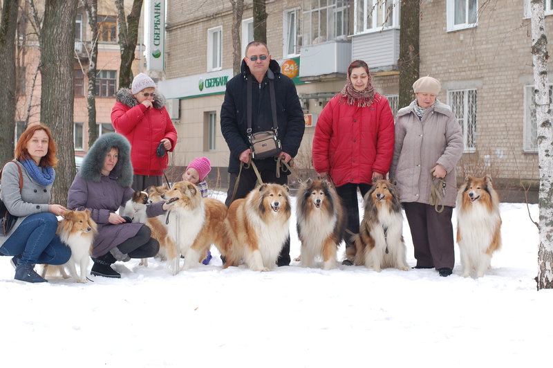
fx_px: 1151
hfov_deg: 27.0
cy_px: 184
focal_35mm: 75
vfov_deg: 18.2
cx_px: 276
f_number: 5.6
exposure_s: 1/125
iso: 200
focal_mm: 50
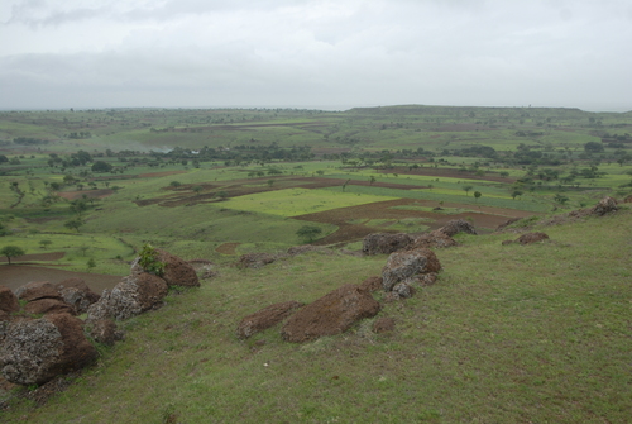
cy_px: 212
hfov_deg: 57.2
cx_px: 316
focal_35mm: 33
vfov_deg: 40.1
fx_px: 580
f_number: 5.6
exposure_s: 1/80
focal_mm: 22
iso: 100
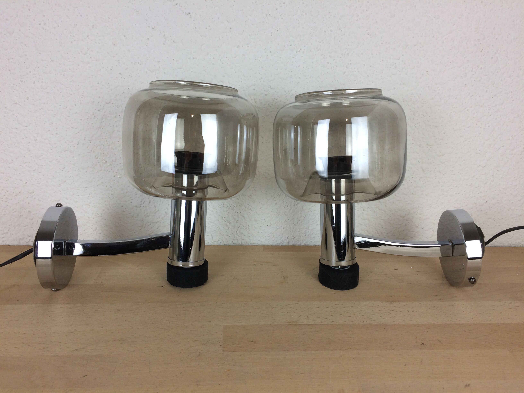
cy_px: 196
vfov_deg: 48.2
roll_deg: -1.6
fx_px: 439
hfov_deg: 61.7
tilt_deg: -16.0
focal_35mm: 29
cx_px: 262
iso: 64
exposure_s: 1/100
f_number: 2.2
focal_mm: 4.15
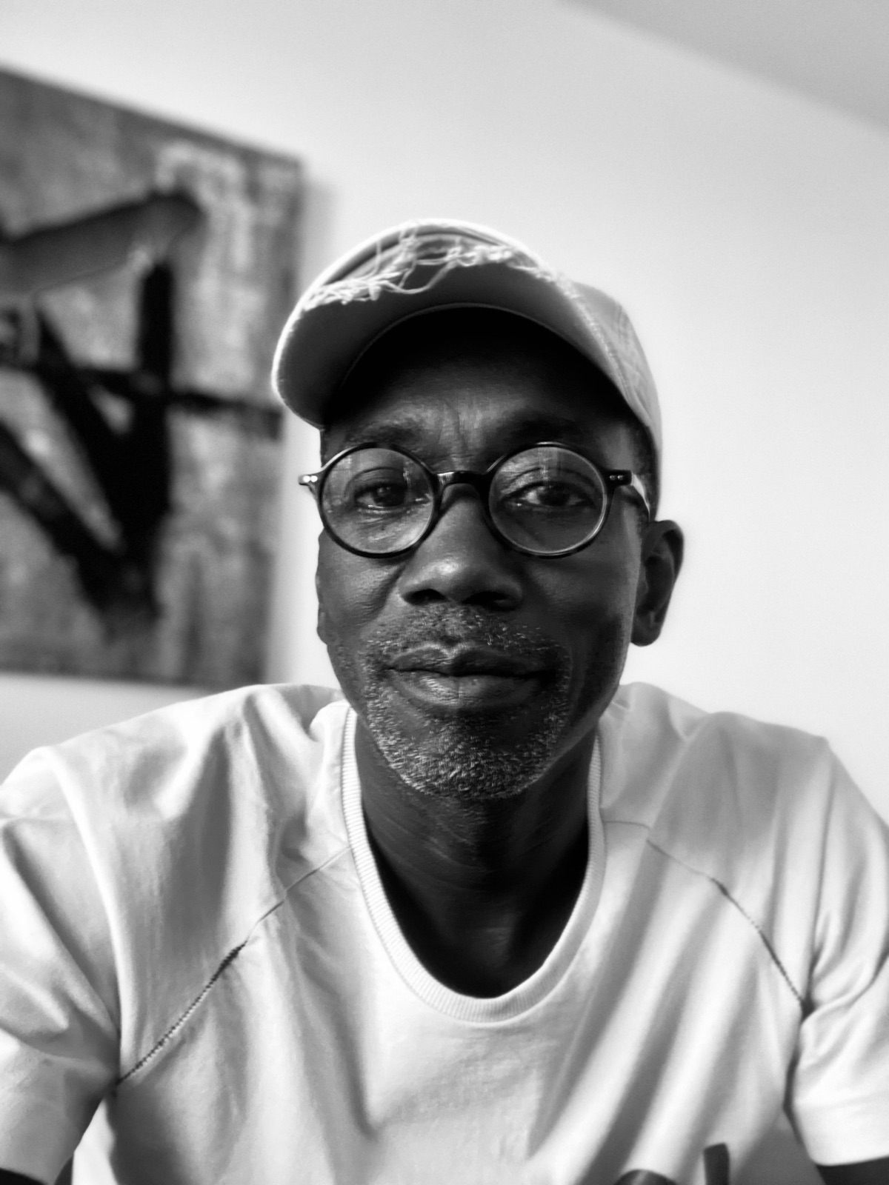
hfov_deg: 46.8
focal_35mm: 30
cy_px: 592
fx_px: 1027
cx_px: 444
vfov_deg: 60.0
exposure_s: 1/48
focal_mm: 2.71
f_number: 2.2
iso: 400
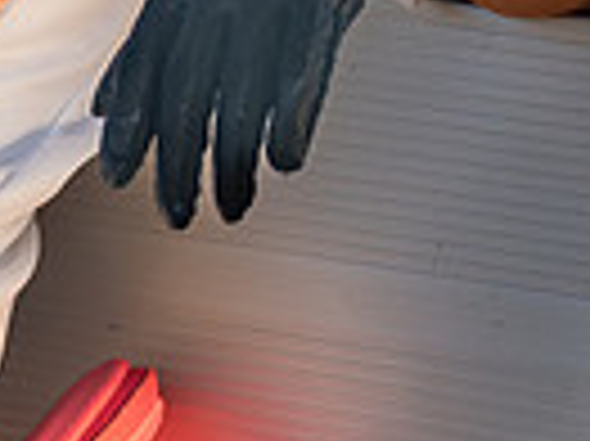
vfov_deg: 2.3
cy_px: -423
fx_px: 10796
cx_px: -95
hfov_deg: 3.1
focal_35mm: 634
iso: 250
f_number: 2.8
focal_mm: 125
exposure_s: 1/2500
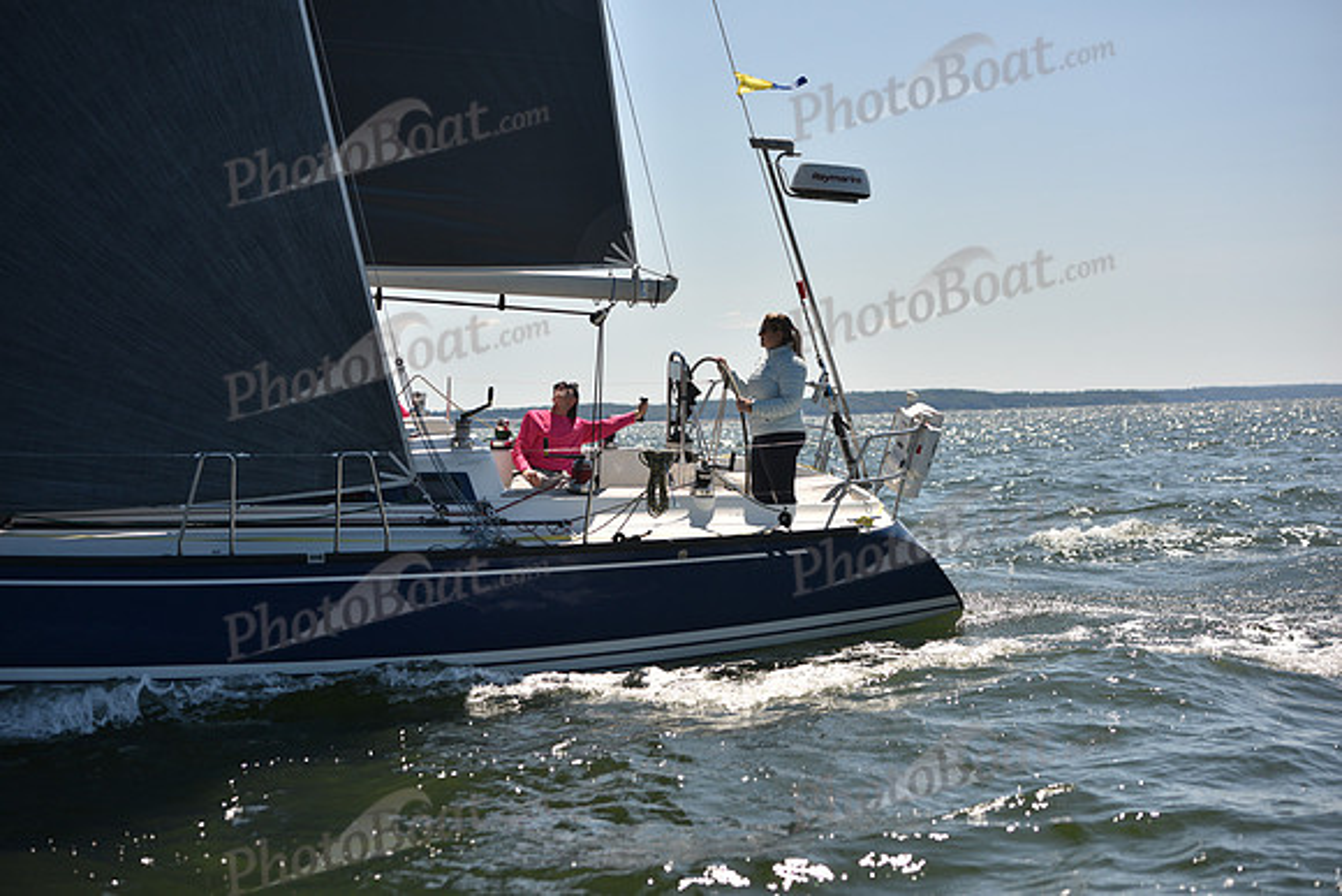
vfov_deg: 19.5
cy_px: 448
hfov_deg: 28.8
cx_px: 671
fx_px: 2610
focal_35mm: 70
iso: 250
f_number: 3.5
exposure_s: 1/1250
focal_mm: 70
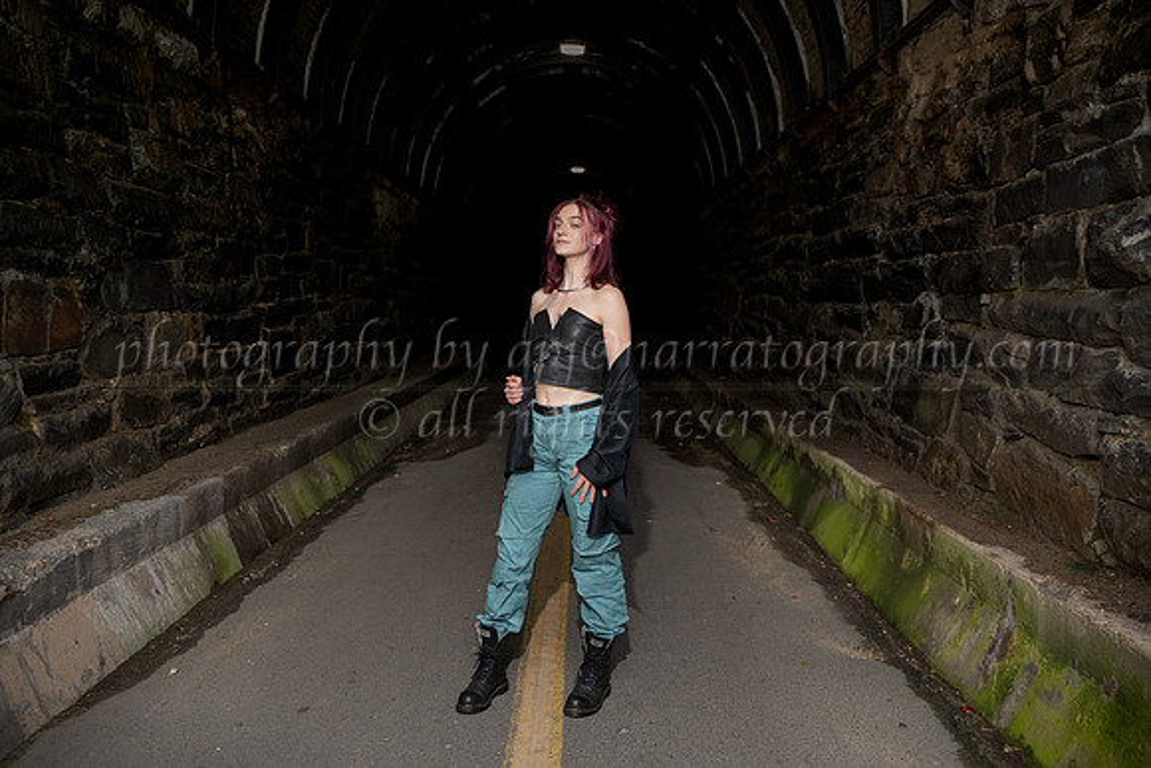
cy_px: 384
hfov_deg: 65.5
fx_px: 895
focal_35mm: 28
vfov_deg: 46.4
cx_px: 576
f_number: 3.2
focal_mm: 28
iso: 400
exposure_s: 1/640
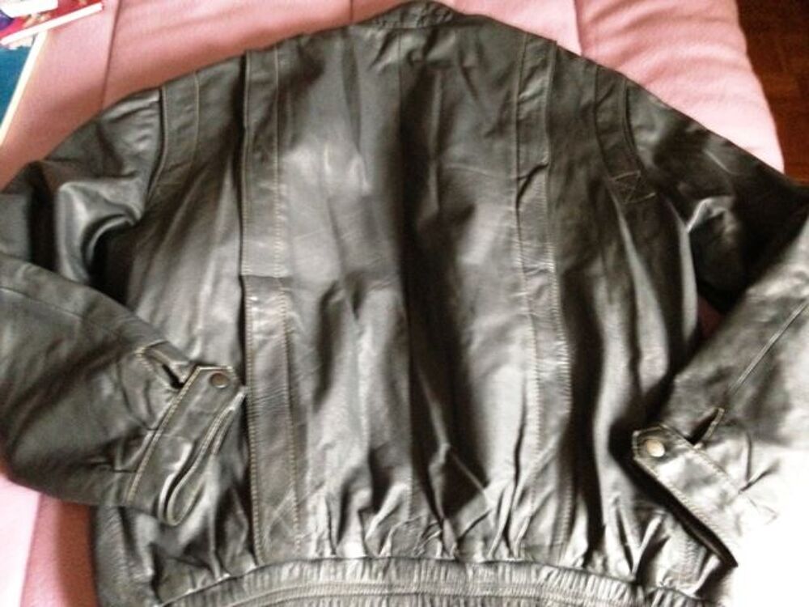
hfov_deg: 55.4
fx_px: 771
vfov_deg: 42.9
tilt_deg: -65.4
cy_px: 304
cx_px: 404
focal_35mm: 33
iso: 640
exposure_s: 1/15
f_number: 2.4
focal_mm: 4.12
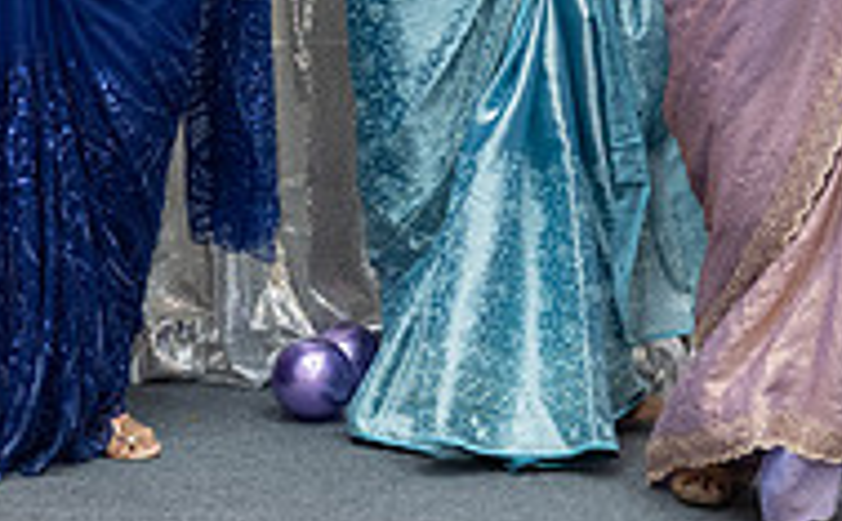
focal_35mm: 125
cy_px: -35
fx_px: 2861
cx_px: 397
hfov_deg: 16.7
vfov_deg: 10.3
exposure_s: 1/160
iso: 1000
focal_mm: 39
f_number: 4.5
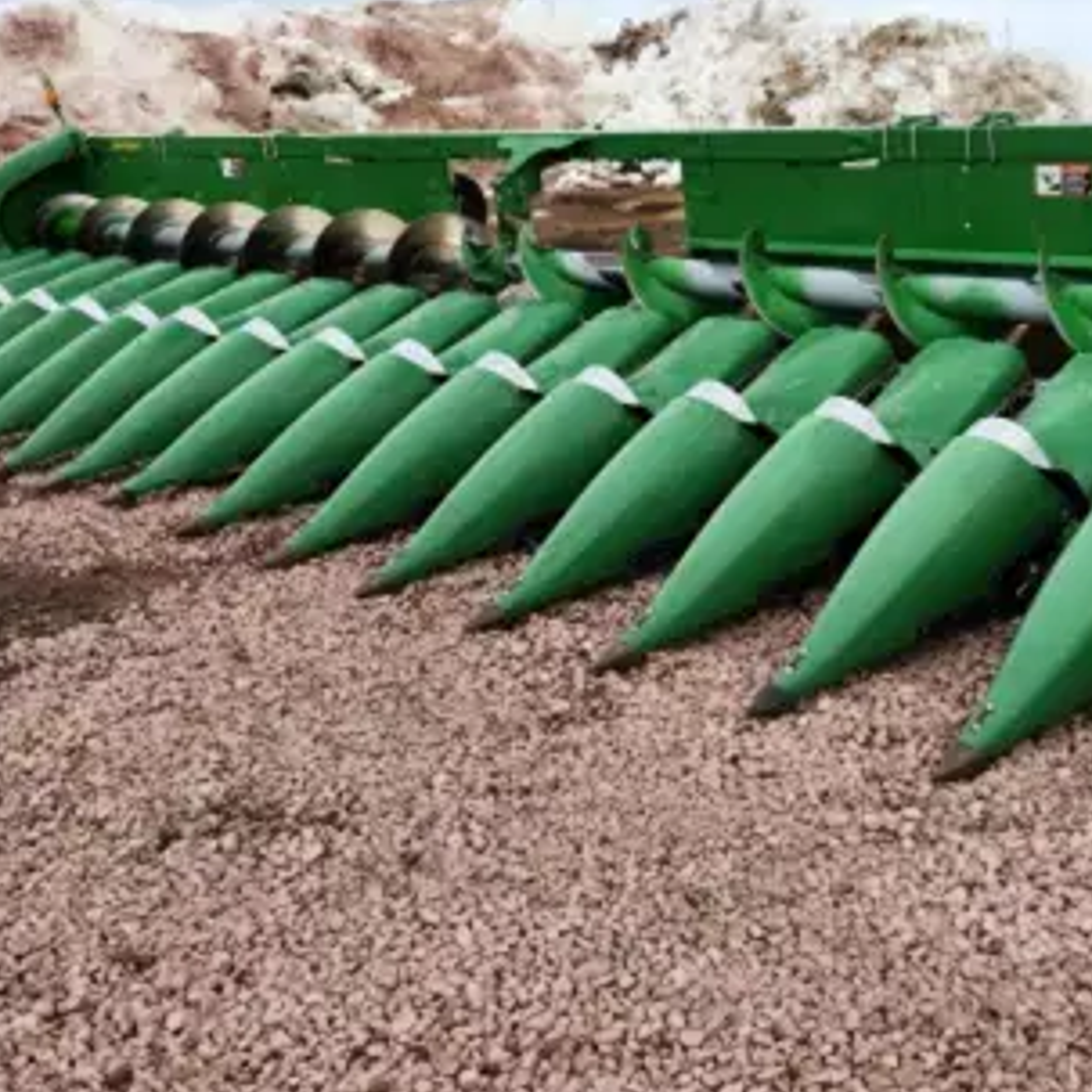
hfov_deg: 38.4
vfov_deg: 39.0
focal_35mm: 43
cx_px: 786
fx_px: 1535
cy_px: 450
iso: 20
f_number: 1.8
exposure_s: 1/2088
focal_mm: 5.4
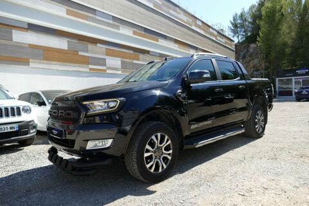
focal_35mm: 25
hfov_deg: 71.5
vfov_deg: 51.3
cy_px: 103
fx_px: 215
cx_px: 154
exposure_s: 1/1000
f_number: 2.8
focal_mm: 9.12
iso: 125
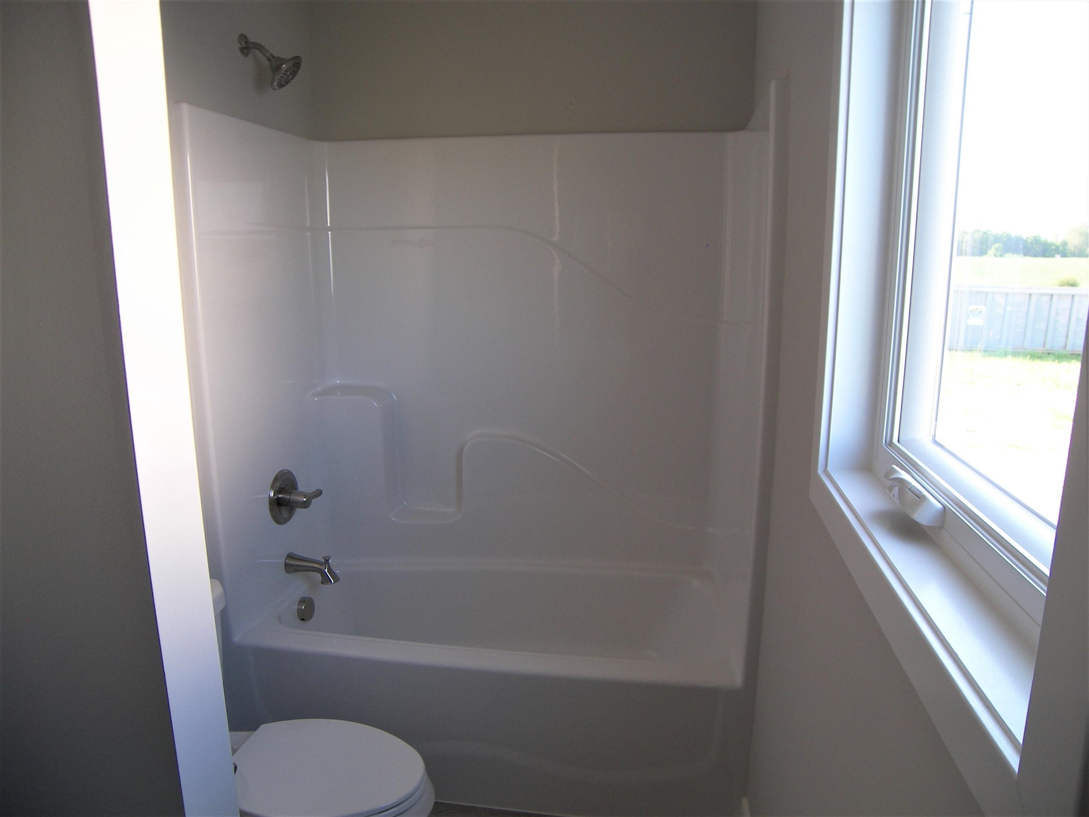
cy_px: 408
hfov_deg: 71.6
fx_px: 755
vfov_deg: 56.8
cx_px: 544
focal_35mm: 24
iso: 50
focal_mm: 5
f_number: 2.8
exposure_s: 1/40
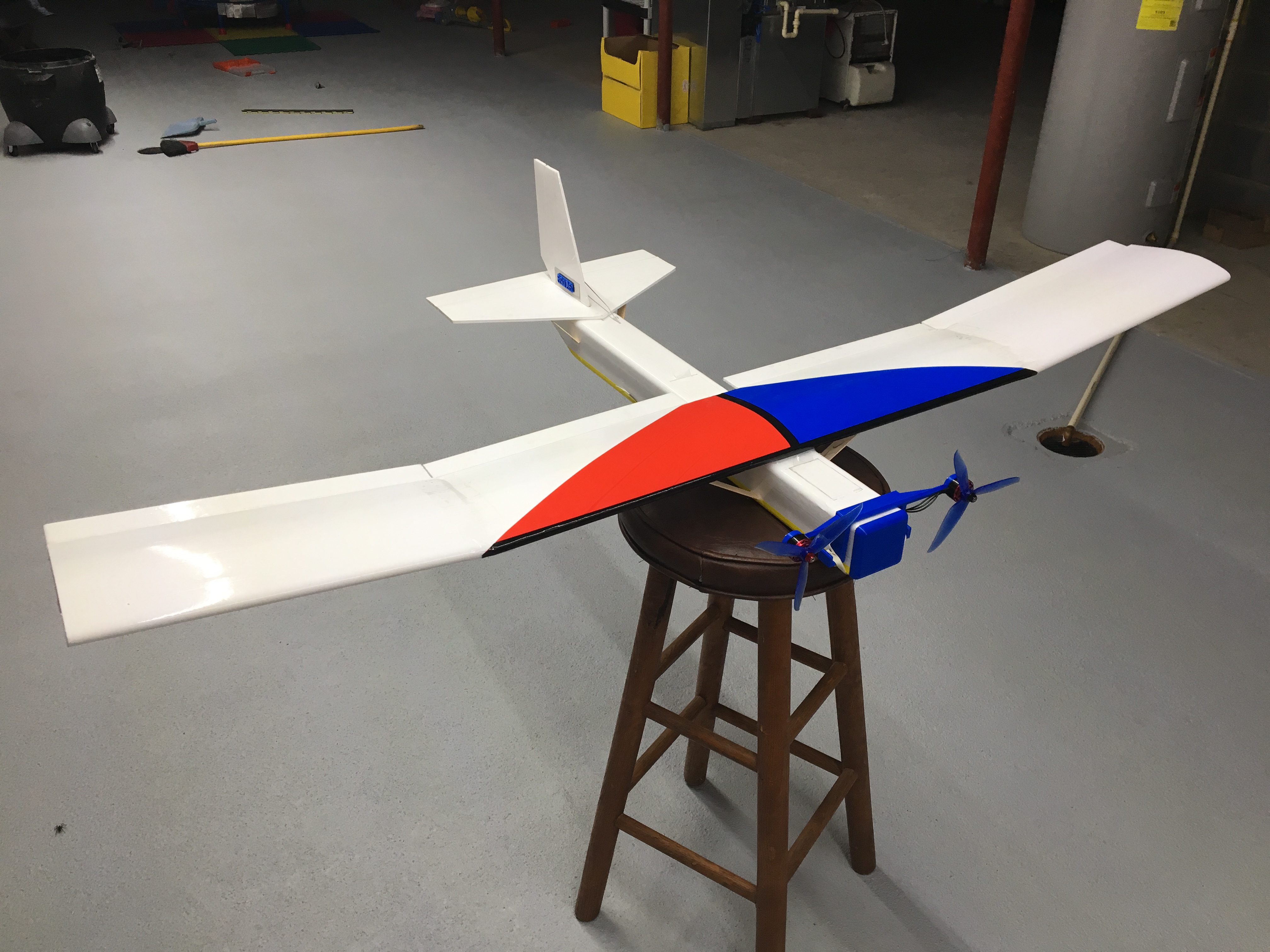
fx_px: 1064
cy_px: 476
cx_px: 635
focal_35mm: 29
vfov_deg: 48.2
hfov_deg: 61.7
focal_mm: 4.15
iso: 25
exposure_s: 1/40
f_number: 2.2
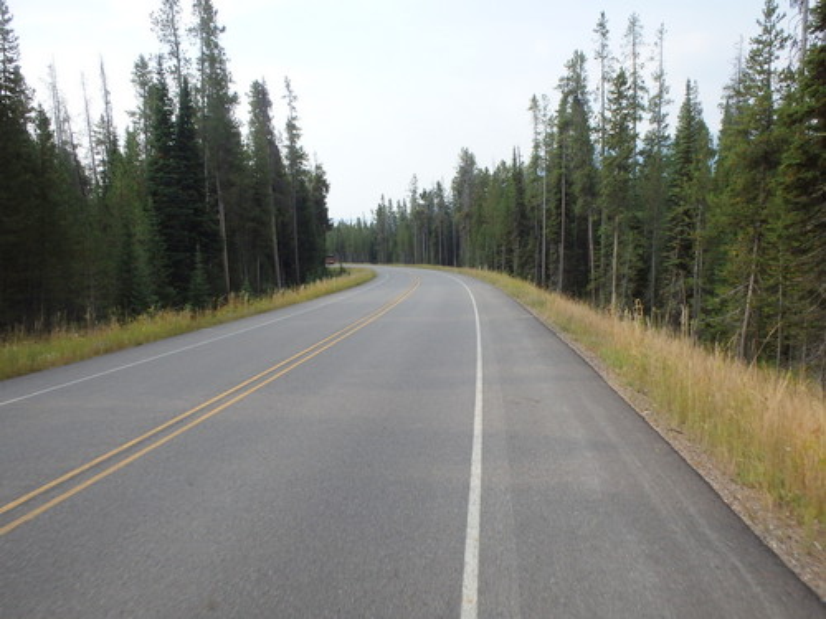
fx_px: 668
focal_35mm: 28
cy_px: 310
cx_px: 413
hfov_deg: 63.4
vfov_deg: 49.7
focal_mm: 5
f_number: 3.9
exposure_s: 1/500
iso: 125
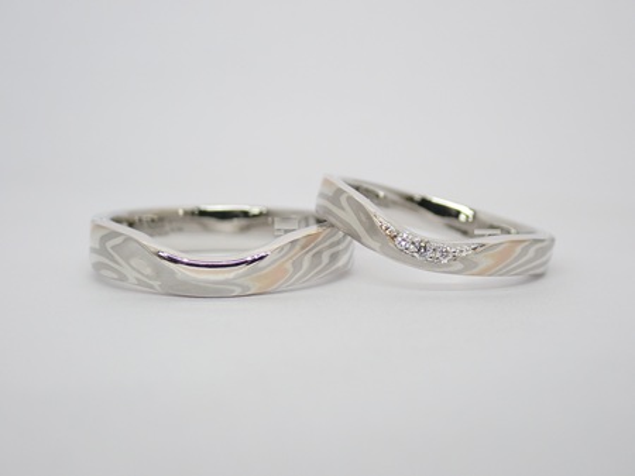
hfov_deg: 25.3
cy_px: 238
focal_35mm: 77
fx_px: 1412
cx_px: 318
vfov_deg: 19.1
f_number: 4.1
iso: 200
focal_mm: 13.65
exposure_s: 1/100
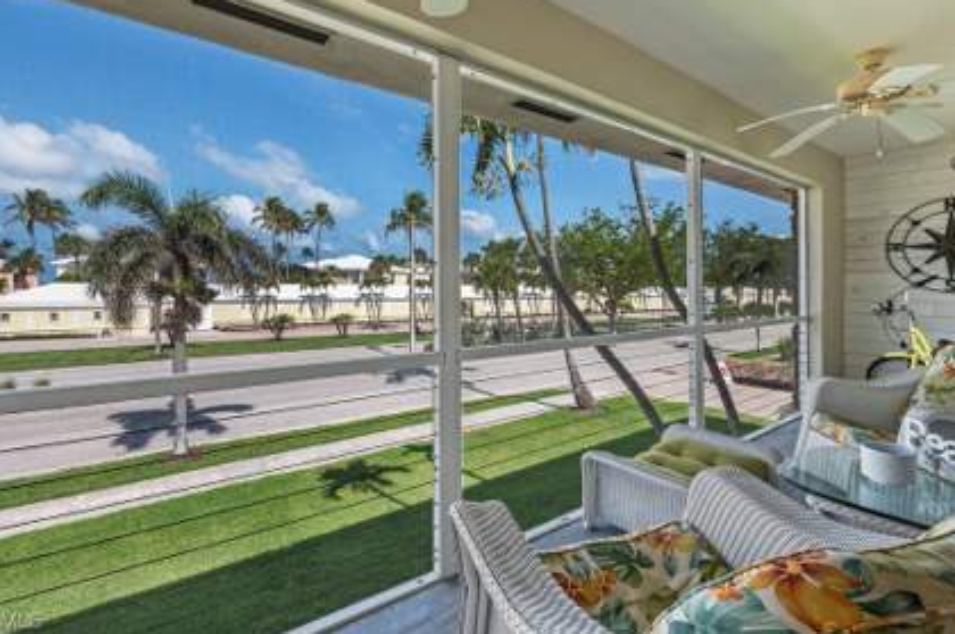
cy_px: 278
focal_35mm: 16
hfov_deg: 96.8
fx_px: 424
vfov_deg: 73.3
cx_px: 471
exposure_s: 1/8
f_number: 13
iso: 200
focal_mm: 14
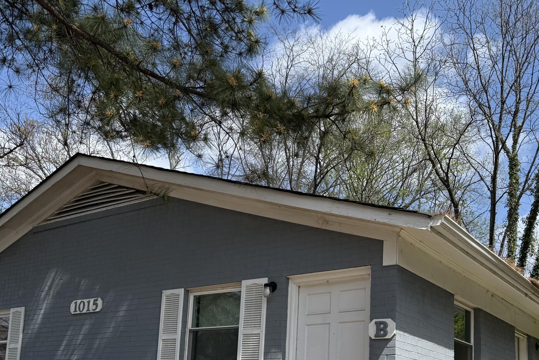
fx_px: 614
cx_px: 275
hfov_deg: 47.4
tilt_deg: +6.4
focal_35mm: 41
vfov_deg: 31.1
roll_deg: -1.9
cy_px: 326
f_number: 1.78
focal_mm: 6.76
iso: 80
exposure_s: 1/3584
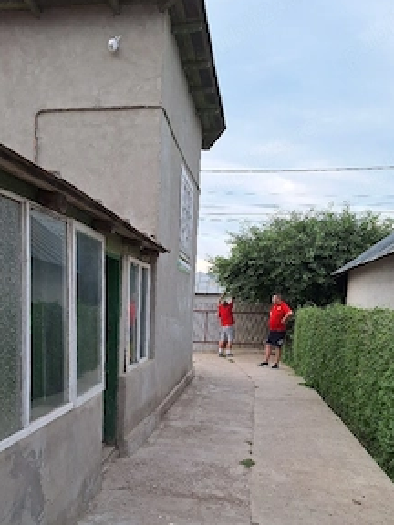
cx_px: 153
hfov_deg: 43.9
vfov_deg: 56.2
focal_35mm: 32
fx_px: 486
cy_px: 326
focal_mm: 5.54
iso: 40
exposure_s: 1/303
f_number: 1.8
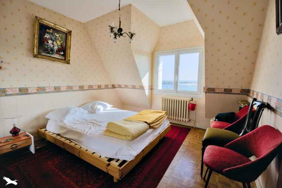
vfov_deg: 73.7
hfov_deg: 96.7
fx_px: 125
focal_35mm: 16
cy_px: 94
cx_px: 141
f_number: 8
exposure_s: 1/1250
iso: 800
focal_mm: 16
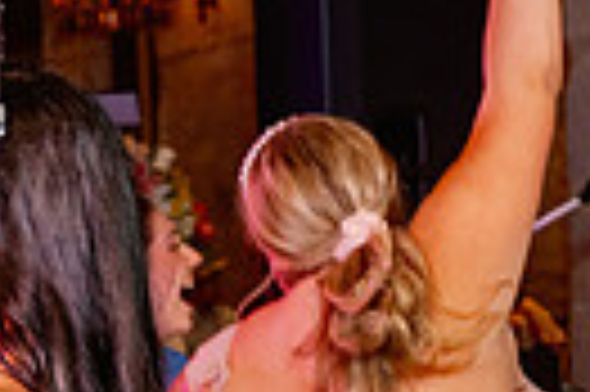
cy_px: 602
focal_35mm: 144
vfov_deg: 9.2
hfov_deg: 13.1
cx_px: -410
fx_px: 2357
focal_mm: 32.5
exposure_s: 1/160
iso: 1600
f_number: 3.5
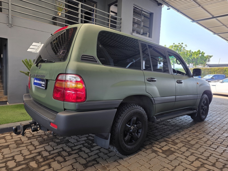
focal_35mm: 23
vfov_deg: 58.9
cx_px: 114
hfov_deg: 73.9
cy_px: 86
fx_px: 151
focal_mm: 6.25
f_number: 1.7
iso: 50
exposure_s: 1/180
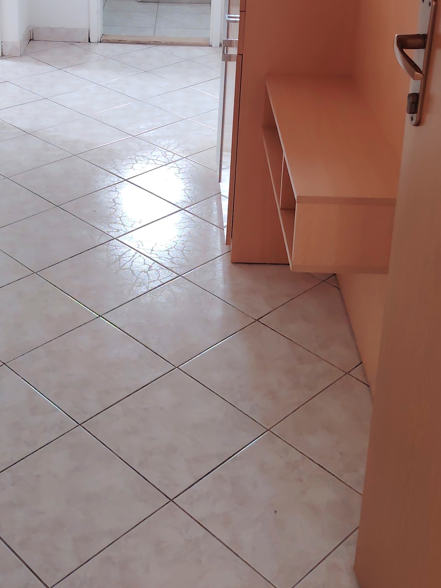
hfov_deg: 28.0
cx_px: 196
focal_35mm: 52
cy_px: 62
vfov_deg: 34.8
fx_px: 883
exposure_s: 1/100
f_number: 1.75
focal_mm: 5.25
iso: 1716
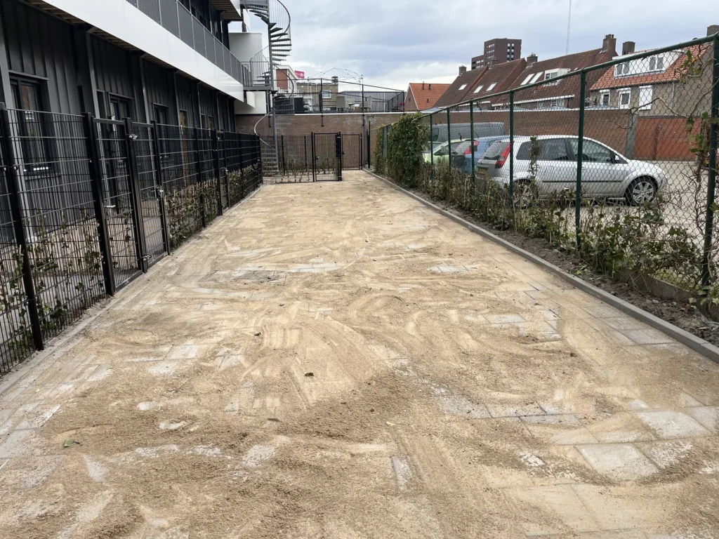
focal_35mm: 26
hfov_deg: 67.3
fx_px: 540
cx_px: 360
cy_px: 270
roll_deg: +2.7
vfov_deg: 53.1
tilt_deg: -18.3
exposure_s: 1/1036
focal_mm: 5.1
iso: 50
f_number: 1.6
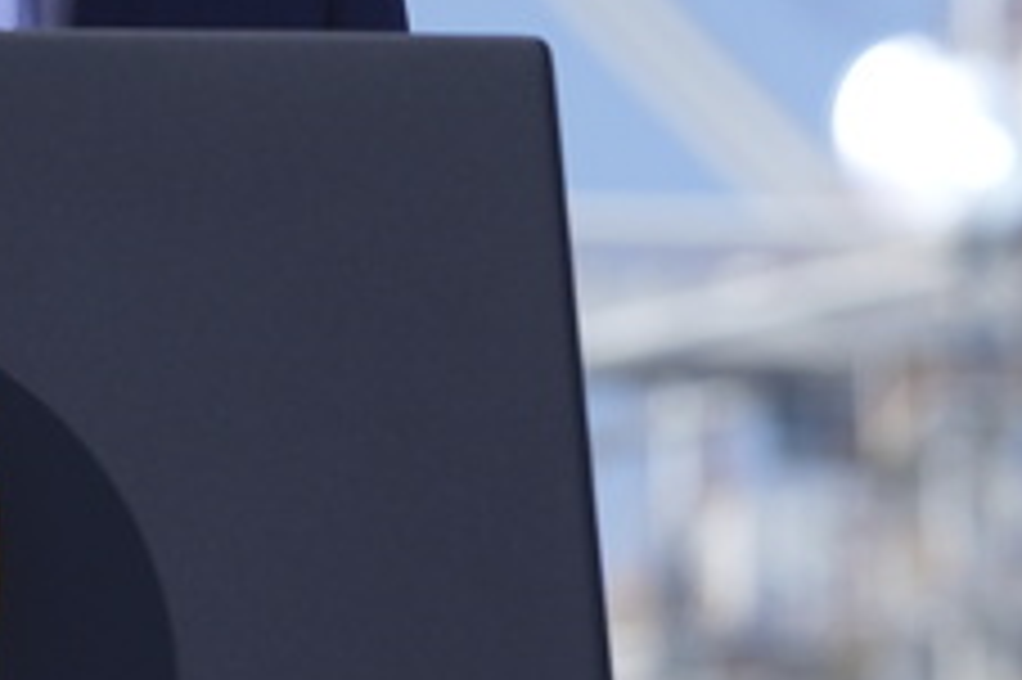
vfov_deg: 3.2
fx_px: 12056
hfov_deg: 4.8
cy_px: -326
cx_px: -131
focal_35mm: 425
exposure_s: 1/2000
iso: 250
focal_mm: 94
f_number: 4.5
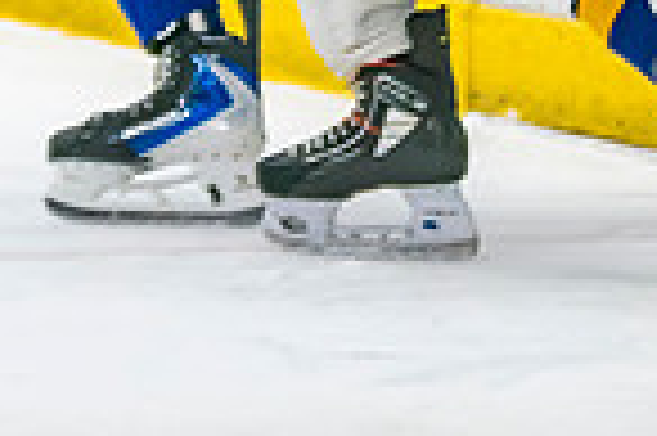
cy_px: -538
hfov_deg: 3.2
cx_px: 613
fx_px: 11904
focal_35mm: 653
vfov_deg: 2.1
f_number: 2.8
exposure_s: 1/640
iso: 2500
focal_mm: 95
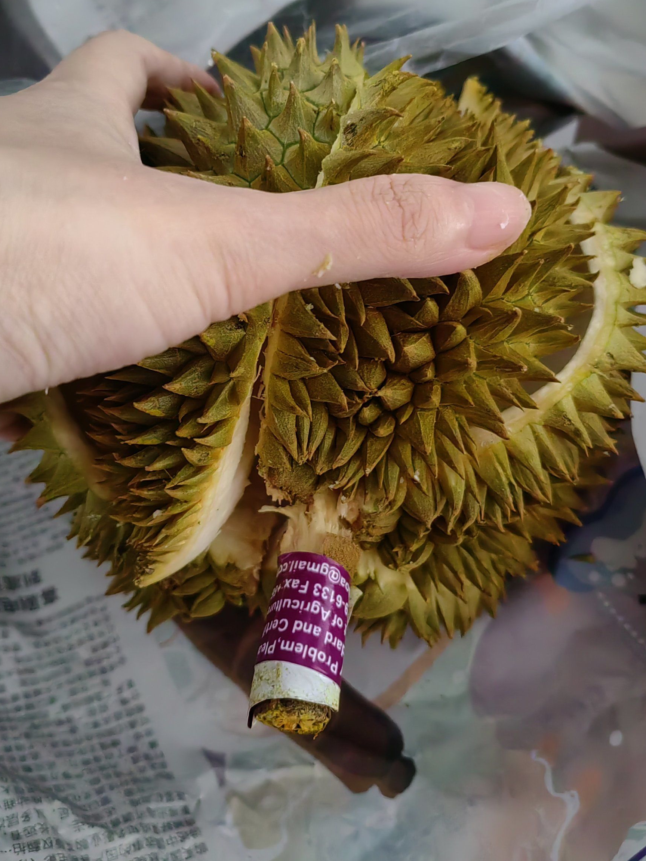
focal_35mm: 32
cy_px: 364
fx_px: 796
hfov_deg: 44.1
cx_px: 289
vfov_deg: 56.6
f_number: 1.9
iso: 3200
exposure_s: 1/100
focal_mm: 5.52
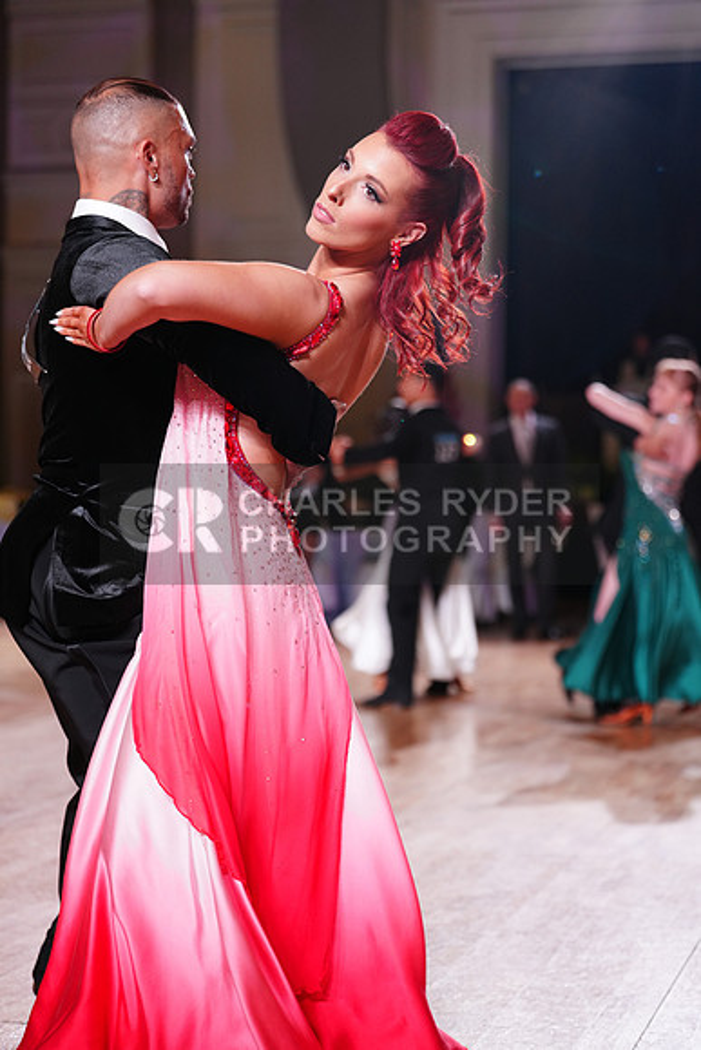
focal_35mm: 70
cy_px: 525
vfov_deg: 28.8
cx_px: 350
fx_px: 2043
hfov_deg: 19.5
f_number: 2.8
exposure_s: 1/400
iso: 1250
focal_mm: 70
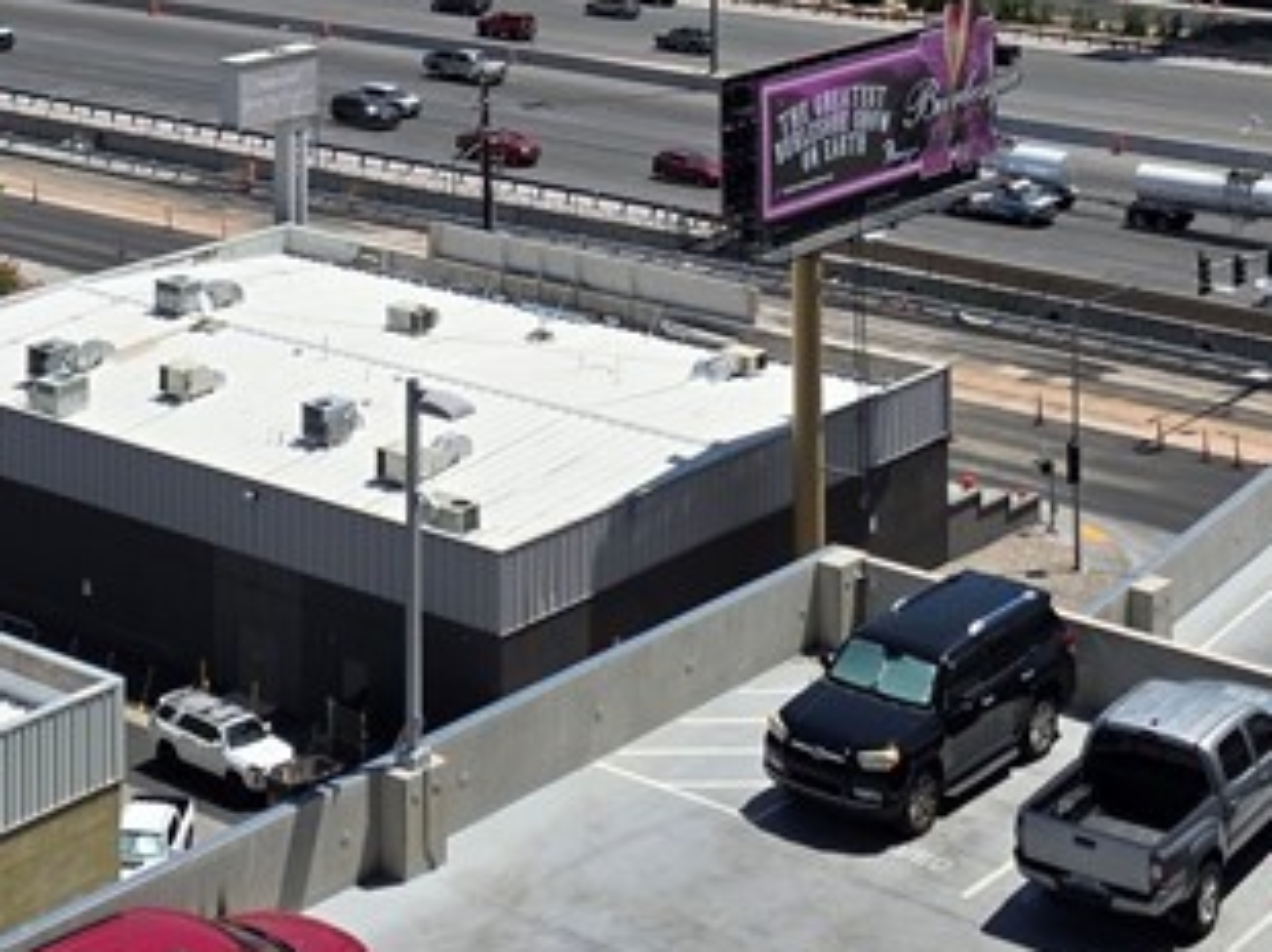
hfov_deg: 25.5
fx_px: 2791
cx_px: 410
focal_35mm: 76
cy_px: -472
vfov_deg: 17.4
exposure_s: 1/7944
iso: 64
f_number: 1.7
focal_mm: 6.3
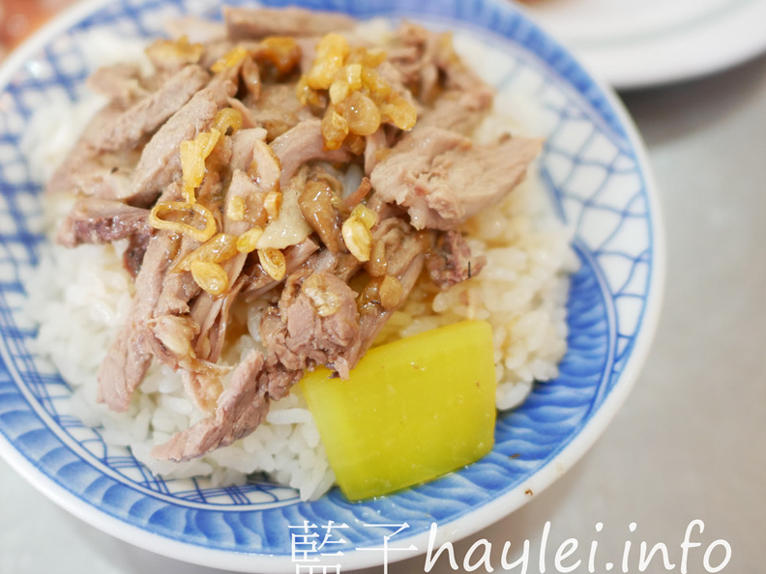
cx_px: 310
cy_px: 263
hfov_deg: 51.1
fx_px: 797
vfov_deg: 39.6
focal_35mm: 36
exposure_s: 1/60
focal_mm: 15
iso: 1250
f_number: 1.7
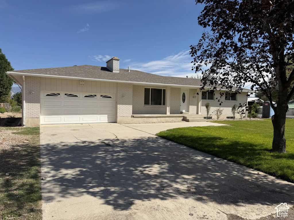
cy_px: 110
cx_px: 147
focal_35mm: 24
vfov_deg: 56.8
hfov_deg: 71.6
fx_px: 204
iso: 80
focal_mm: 6.76
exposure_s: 1/6173
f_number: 1.78
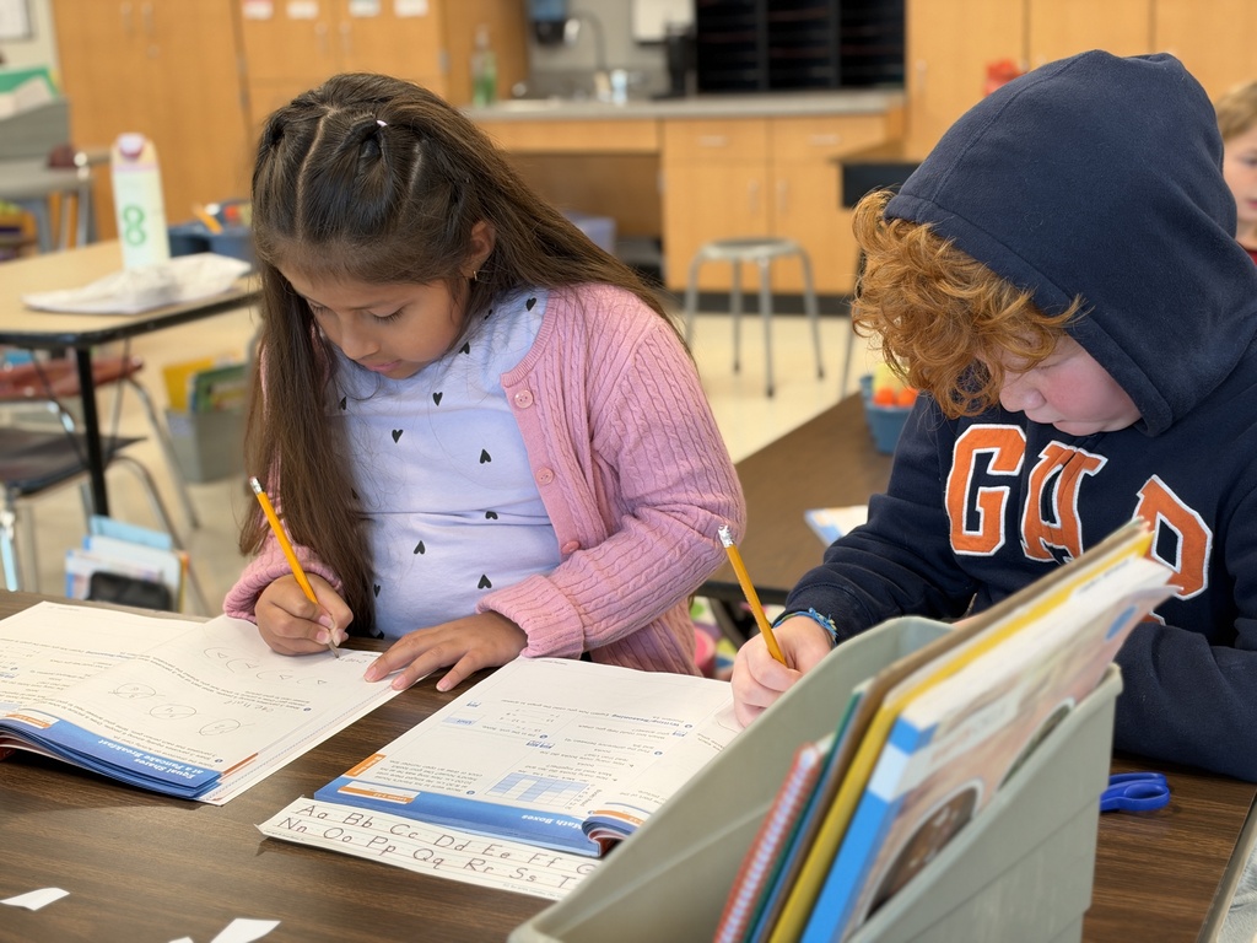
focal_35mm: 48
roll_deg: +3.2
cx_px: 628
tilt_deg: -14.9
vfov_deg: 30.3
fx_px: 1743
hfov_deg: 39.7
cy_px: 472
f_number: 1.8
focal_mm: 6.93
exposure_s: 1/60
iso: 125
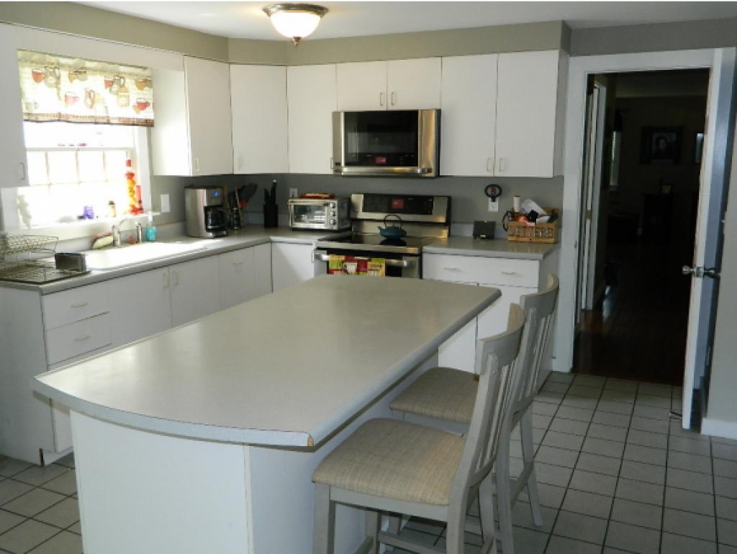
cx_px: 368
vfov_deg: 45.5
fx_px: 660
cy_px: 277
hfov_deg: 58.3
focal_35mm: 31
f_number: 3.2
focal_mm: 5.6
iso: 200
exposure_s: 1/30
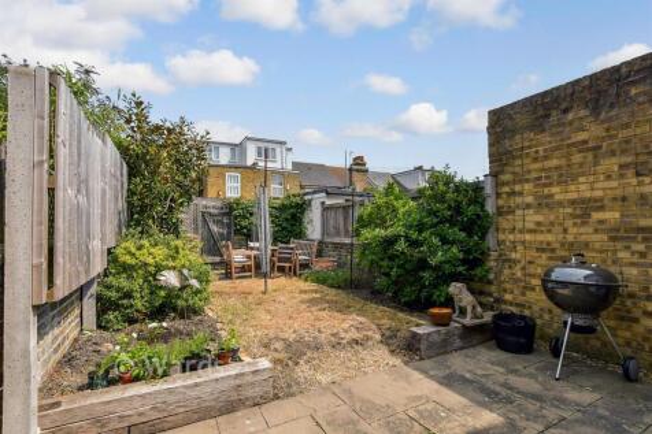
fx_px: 290
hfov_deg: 96.8
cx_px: 326
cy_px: 217
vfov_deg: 73.7
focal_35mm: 16
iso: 1000
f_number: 9
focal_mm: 11
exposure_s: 1/1250
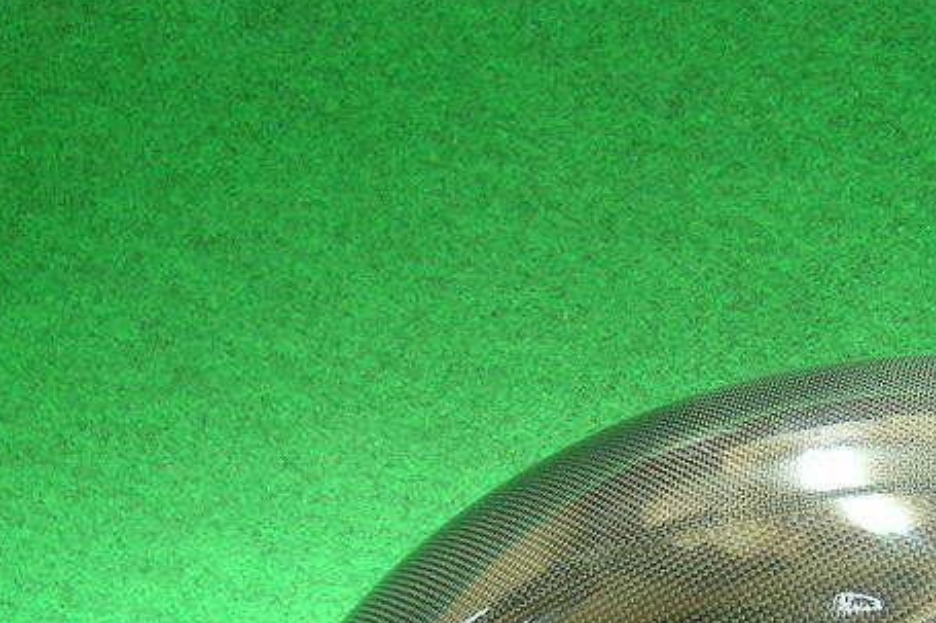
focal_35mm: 82
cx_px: 769
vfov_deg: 16.4
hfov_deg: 24.3
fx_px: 2131
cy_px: 582
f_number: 2.8
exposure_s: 1/3.7
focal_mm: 5.4
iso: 84
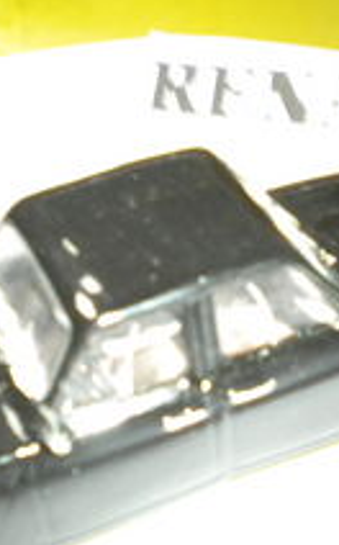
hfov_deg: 18.5
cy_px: 360
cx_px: 195
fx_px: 1038
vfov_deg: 29.2
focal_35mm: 70
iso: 400
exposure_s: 1/30
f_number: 3.1
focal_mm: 6.3
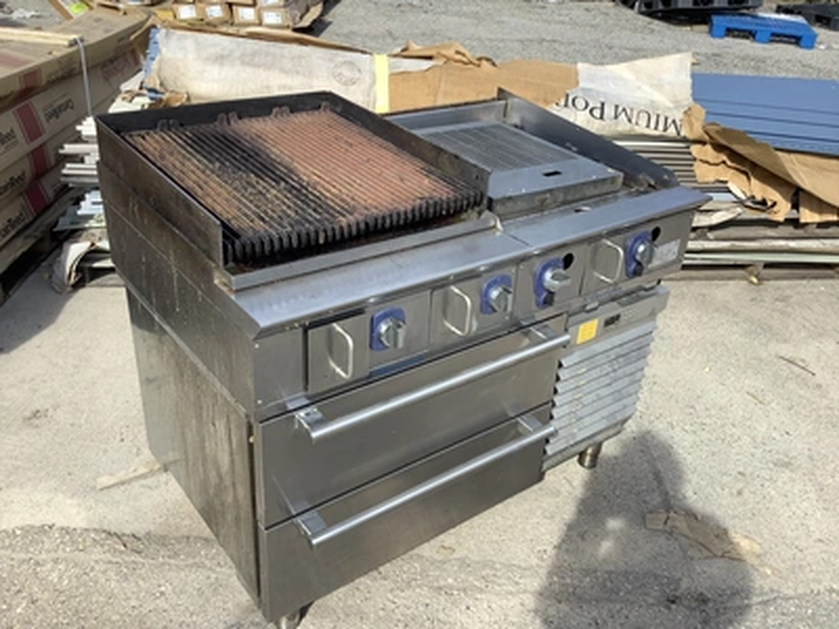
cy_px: 314
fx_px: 751
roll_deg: -5.2
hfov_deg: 58.4
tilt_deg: -30.1
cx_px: 420
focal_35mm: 31
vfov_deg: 45.4
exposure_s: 1/637
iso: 25
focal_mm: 3.3
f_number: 2.4
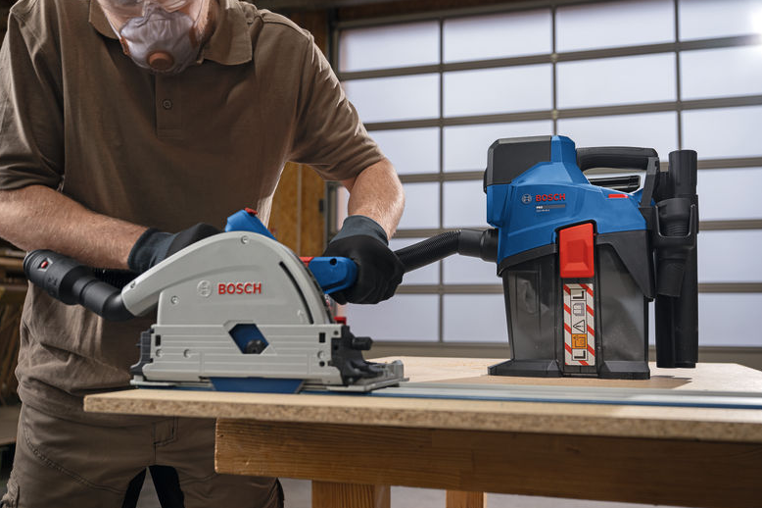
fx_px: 762
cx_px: 385
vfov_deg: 36.8
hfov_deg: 53.2
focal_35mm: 36
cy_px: 258
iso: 360
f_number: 4
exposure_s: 1/80
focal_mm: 35
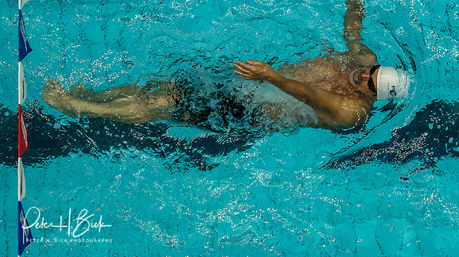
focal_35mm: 426
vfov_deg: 2.8
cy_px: 59
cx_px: 335
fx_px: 5183
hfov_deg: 5.1
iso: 1250
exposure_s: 1/1000
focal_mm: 125
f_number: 2.8
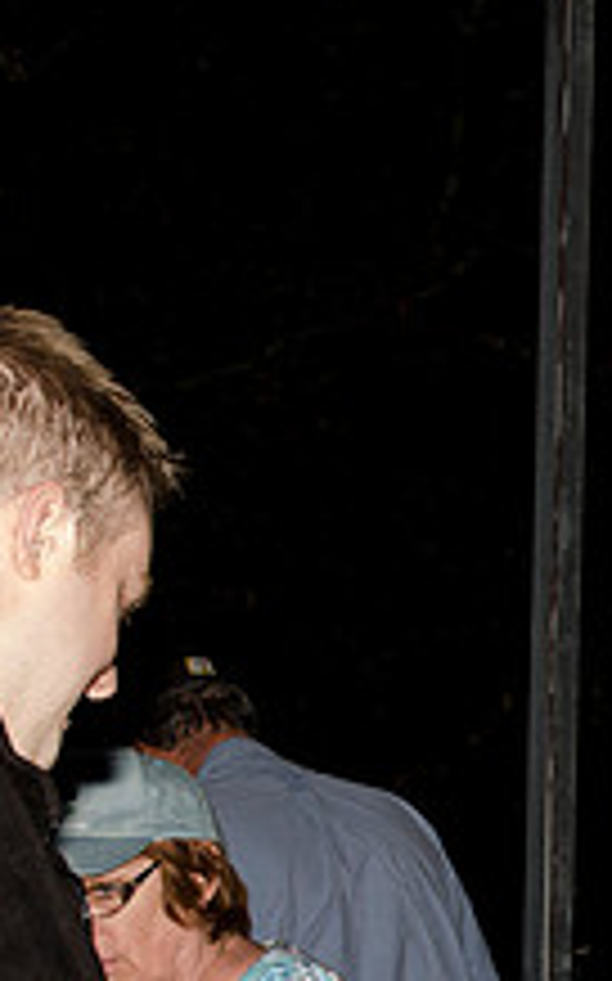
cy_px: 837
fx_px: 3794
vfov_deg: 14.6
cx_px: 832
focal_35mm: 142
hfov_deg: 9.0
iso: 1000
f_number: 8
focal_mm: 35
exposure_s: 1/250
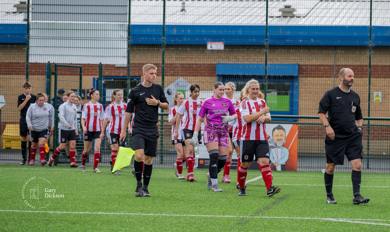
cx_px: 242
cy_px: 110
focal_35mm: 164
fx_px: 1717
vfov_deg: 7.7
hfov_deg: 12.9
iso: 64
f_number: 4
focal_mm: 120
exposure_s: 1/250
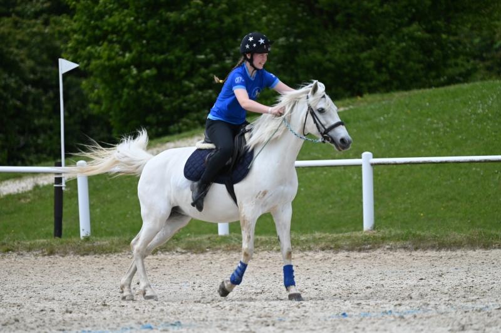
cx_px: 250
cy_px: 166
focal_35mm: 400
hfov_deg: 5.2
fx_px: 5562
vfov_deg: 3.4
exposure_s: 1/1250
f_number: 5.6
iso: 280
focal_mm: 400
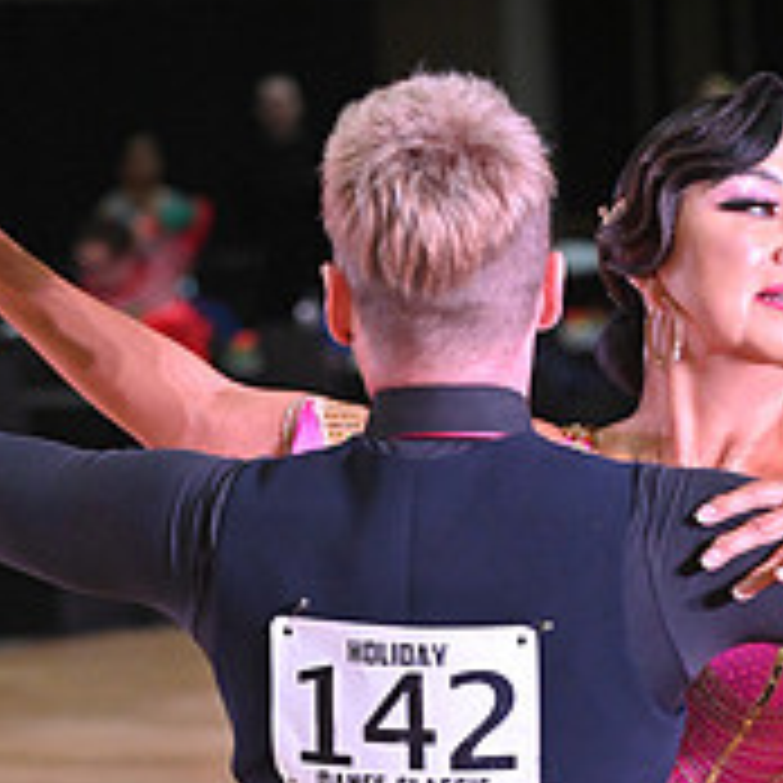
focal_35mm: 298
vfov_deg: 5.8
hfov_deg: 5.9
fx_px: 7626
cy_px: 1017
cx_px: 538
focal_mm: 105
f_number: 5
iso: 3200
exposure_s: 1/320
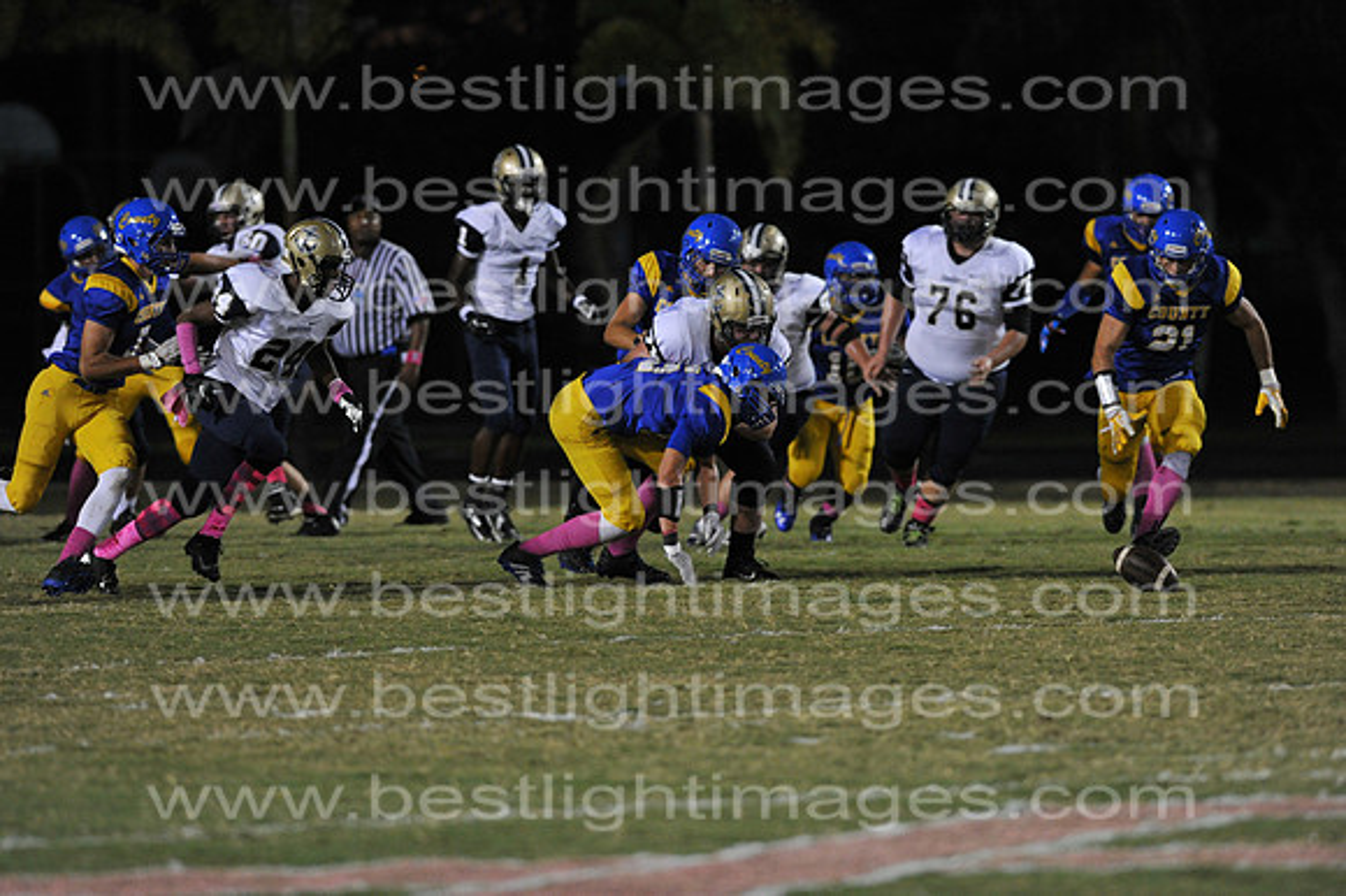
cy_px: 448
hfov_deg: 6.9
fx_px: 11210
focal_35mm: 300
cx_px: 673
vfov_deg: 4.6
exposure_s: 1/500
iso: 5000
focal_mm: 300
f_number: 4
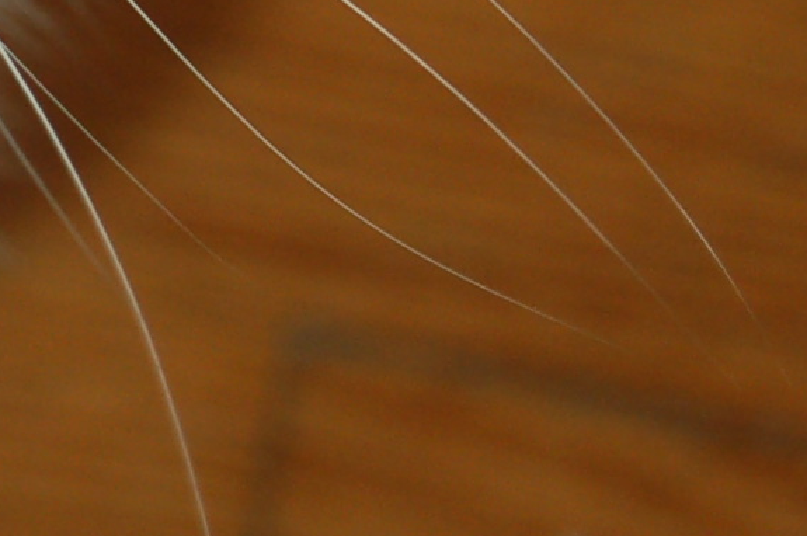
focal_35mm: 432
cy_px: -689
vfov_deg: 3.1
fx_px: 9664
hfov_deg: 4.7
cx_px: -783
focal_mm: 55
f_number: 5.6
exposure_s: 1/60
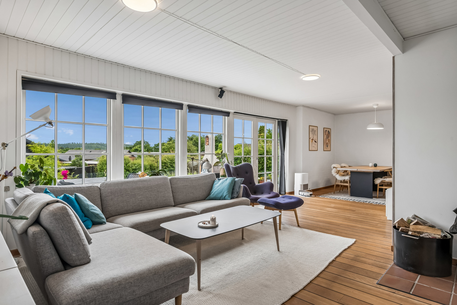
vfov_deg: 61.9
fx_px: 254
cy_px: 152
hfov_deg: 84.0
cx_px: 228
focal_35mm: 20
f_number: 9
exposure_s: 1/100
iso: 640
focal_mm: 20
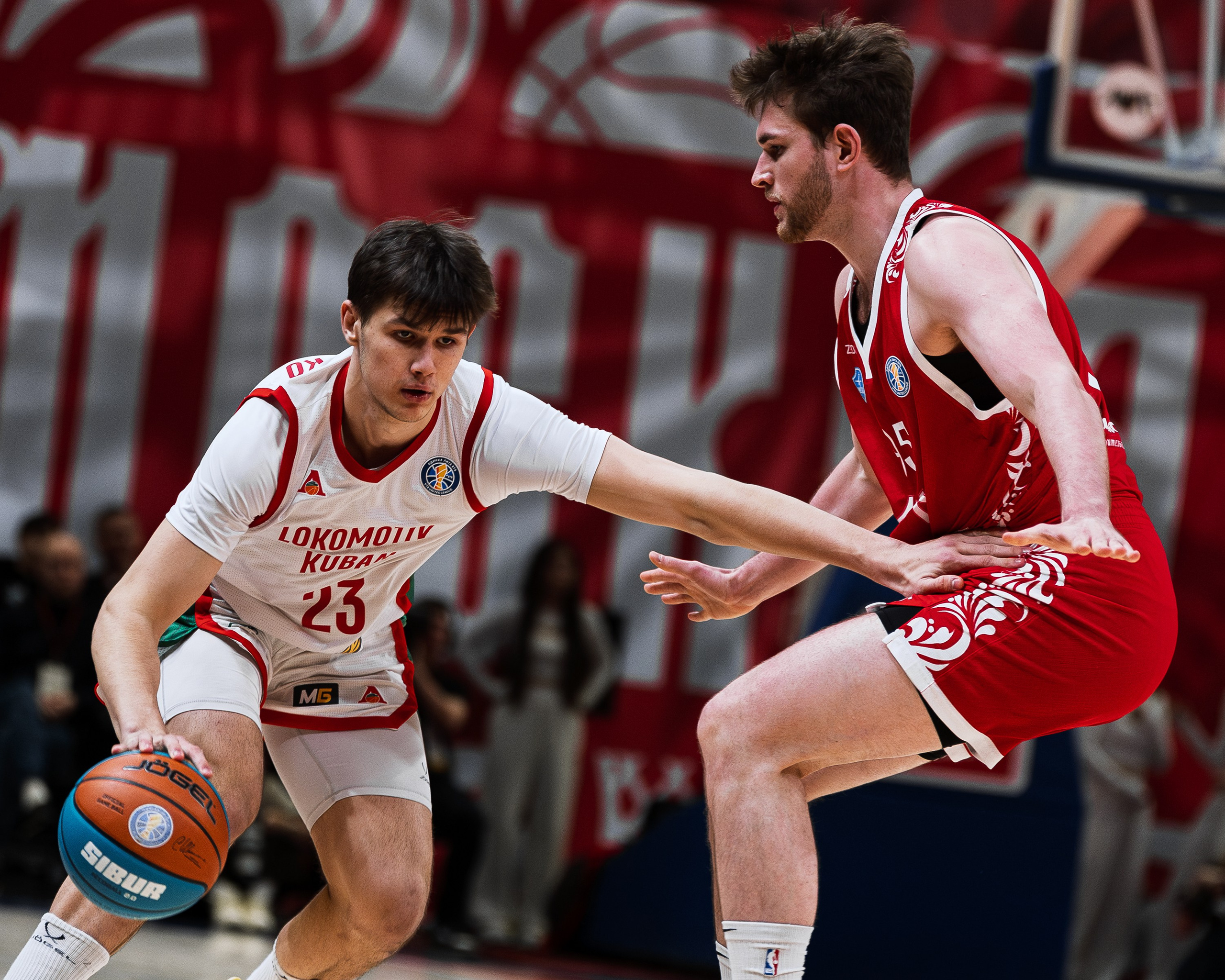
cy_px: 449
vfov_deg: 5.9
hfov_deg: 7.4
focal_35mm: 261
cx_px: 513
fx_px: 9457
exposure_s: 1/1250
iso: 1000
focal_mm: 185
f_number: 4
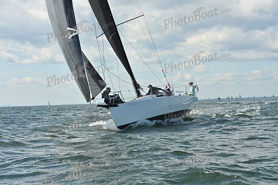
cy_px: 92
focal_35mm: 70
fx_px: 541
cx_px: 139
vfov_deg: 19.5
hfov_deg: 28.8
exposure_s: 1/1250
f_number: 8
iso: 250
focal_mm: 70
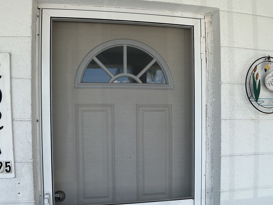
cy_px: 131
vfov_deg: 35.7
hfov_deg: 46.8
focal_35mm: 40
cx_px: 135
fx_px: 315
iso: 16
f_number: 1.8
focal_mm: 3
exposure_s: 1/613
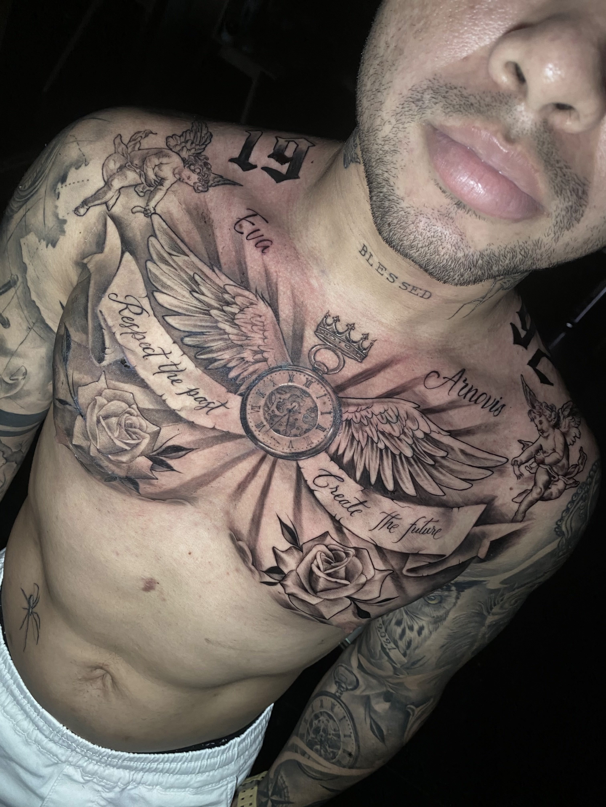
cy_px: 404
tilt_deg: -32.6
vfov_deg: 67.3
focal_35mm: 26
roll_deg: -36.4
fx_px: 607
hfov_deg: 53.1
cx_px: 303
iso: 125
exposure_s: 1/97
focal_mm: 4.25
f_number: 1.8
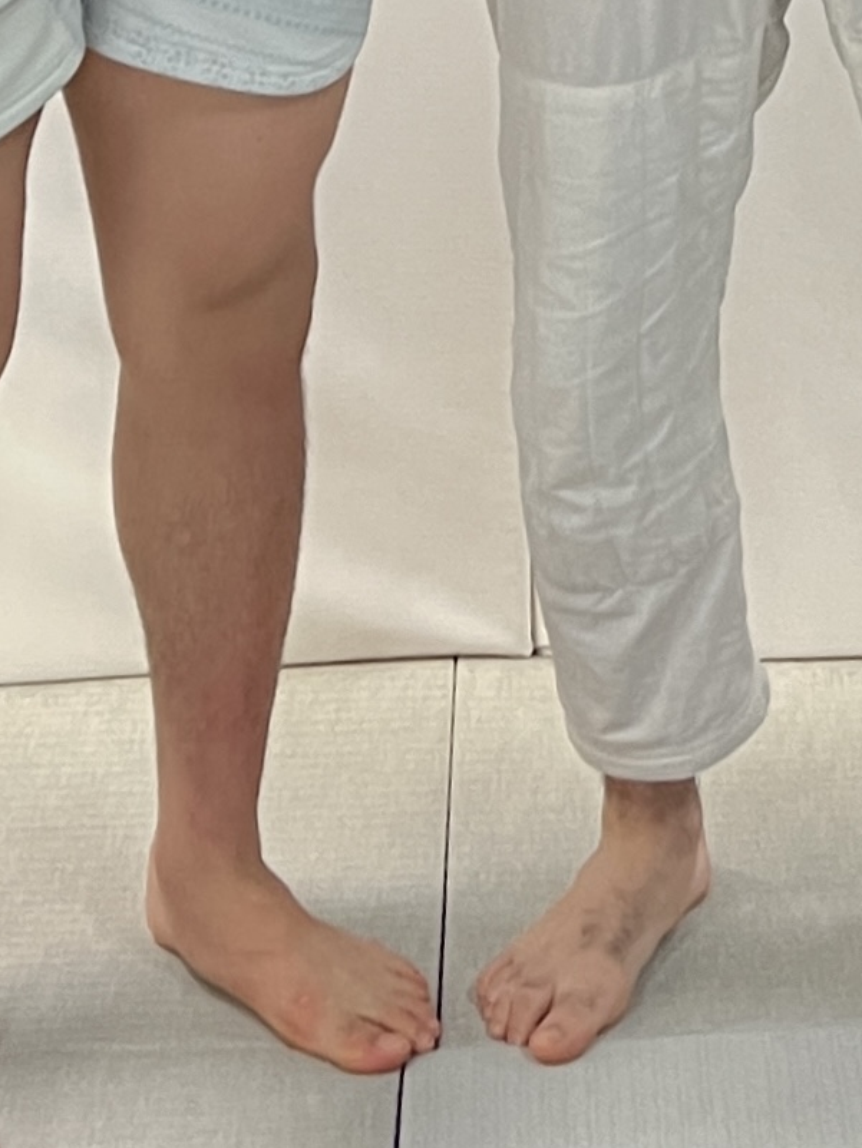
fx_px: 3684
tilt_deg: -5.7
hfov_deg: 13.3
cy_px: -1038
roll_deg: -1.9
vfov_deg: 15.0
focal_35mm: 111
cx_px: 670
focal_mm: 5.7
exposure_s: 1/60
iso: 200
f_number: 1.5
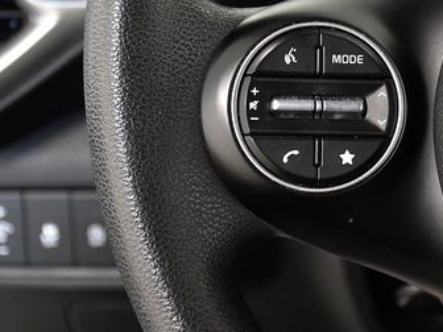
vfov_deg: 11.2
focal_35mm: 132
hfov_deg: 14.9
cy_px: 89
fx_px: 1689
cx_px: 322
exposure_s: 1/100
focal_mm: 48
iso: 2500
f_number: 4.5
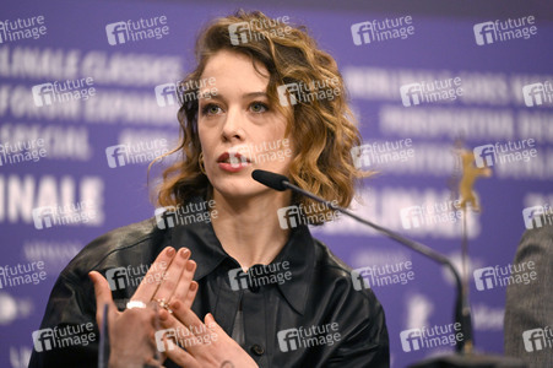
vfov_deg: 6.9
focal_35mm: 200
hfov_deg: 10.3
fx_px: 3070
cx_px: 276
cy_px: 184
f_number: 2.8
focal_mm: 200
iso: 4000
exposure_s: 1/1250
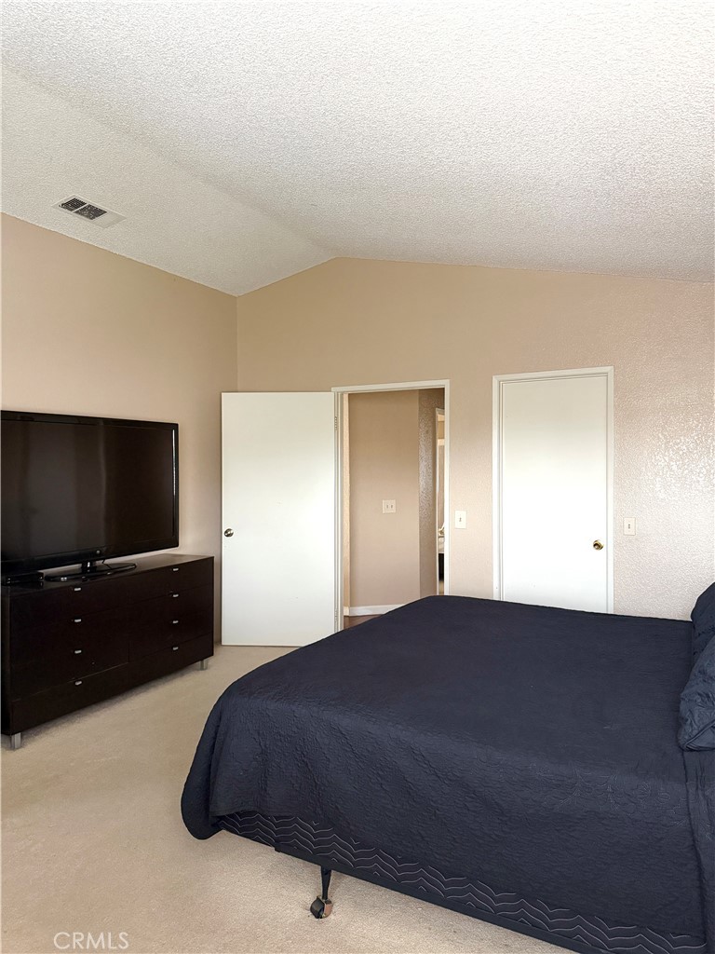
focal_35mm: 24
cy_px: 477
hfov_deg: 56.8
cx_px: 358
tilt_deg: -0.2
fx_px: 661
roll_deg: +0.4
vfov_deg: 71.6
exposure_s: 1/60
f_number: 1.78
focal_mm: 6.76
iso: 640
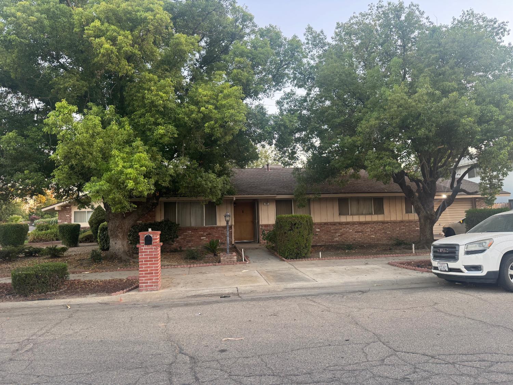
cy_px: 192
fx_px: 356
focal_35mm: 24
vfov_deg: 56.8
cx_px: 256
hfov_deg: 71.6
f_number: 1.78
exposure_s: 1/60
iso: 125
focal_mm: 6.76
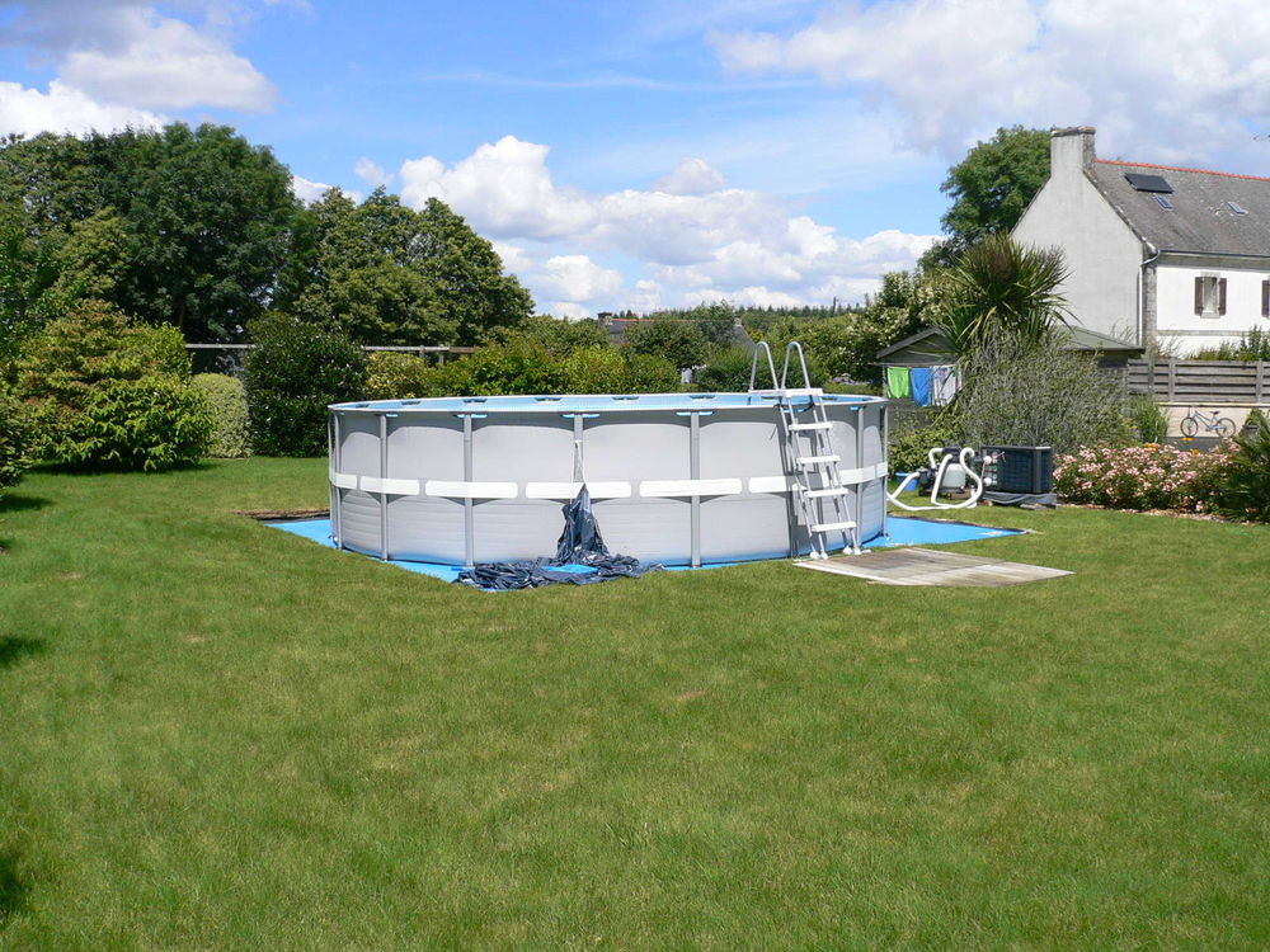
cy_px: 476
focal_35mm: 35
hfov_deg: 52.6
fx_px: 1284
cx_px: 635
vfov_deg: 40.7
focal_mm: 5.8
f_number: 5.6
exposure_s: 1/400
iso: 80
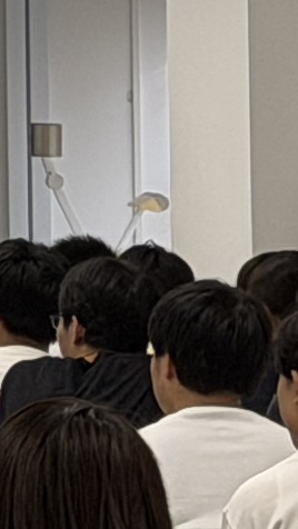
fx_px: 6219
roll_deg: -0.3
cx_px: -1300
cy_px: -380
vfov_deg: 4.8
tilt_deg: +4.2
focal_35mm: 443
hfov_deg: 2.6
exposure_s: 1/181
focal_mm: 6.76
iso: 50
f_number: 1.78
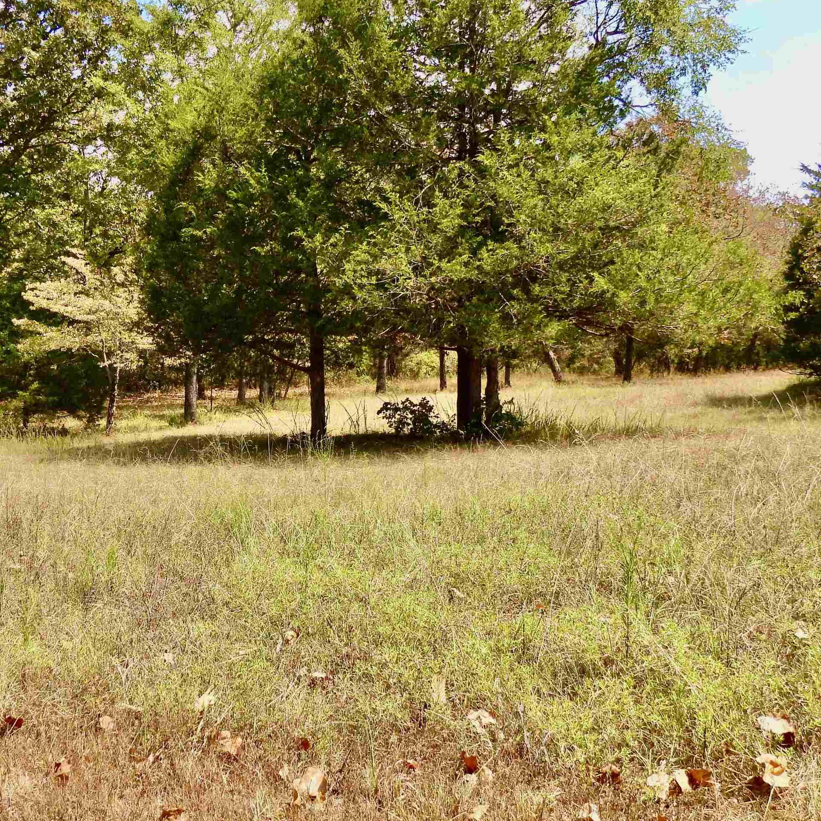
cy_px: 393
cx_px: 300
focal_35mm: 34
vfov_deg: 48.4
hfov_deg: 47.9
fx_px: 912
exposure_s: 1/800
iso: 100
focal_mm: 4.3
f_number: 2.8
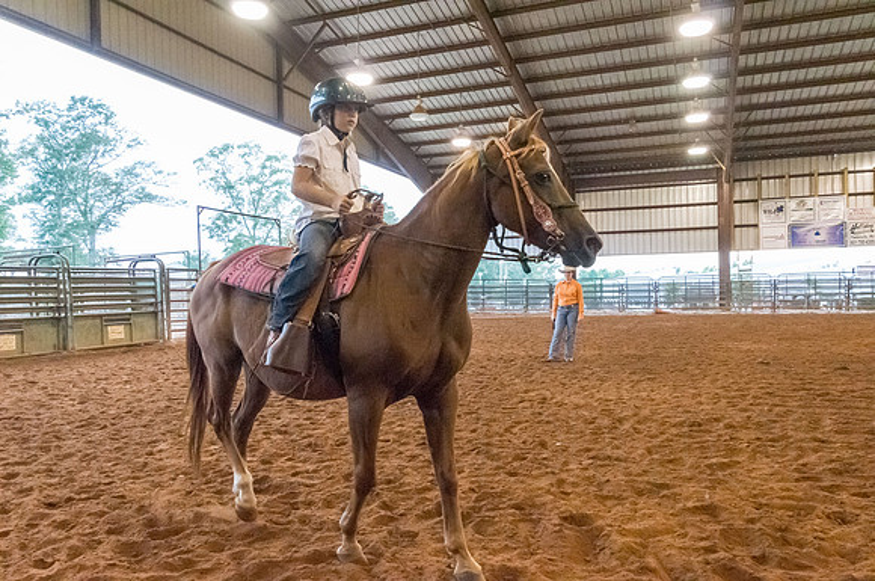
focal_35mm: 27
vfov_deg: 47.8
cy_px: 290
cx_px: 438
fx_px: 655
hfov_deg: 67.5
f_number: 6.3
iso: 6400
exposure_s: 1/160
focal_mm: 18
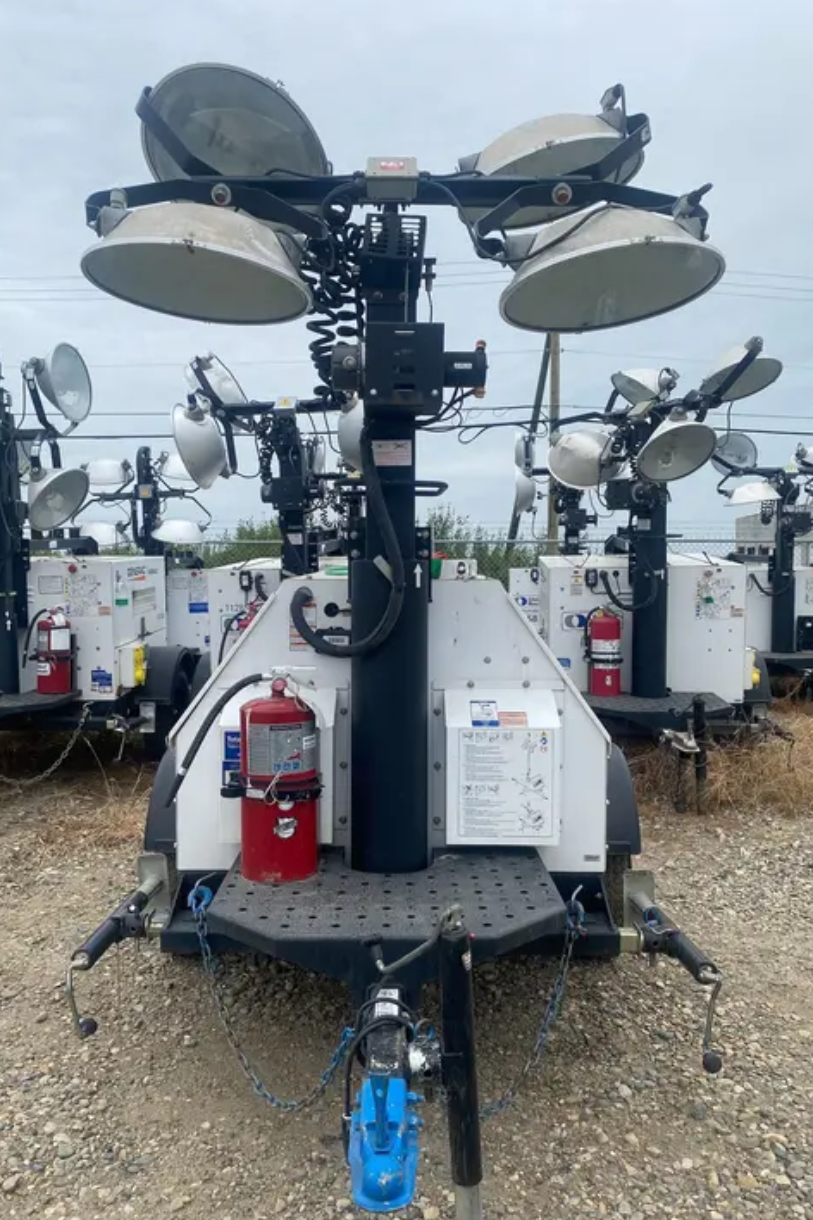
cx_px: 401
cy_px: 621
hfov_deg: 46.4
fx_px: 948
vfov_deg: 65.5
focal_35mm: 28
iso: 32
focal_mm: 4.25
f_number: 1.8
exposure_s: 1/810
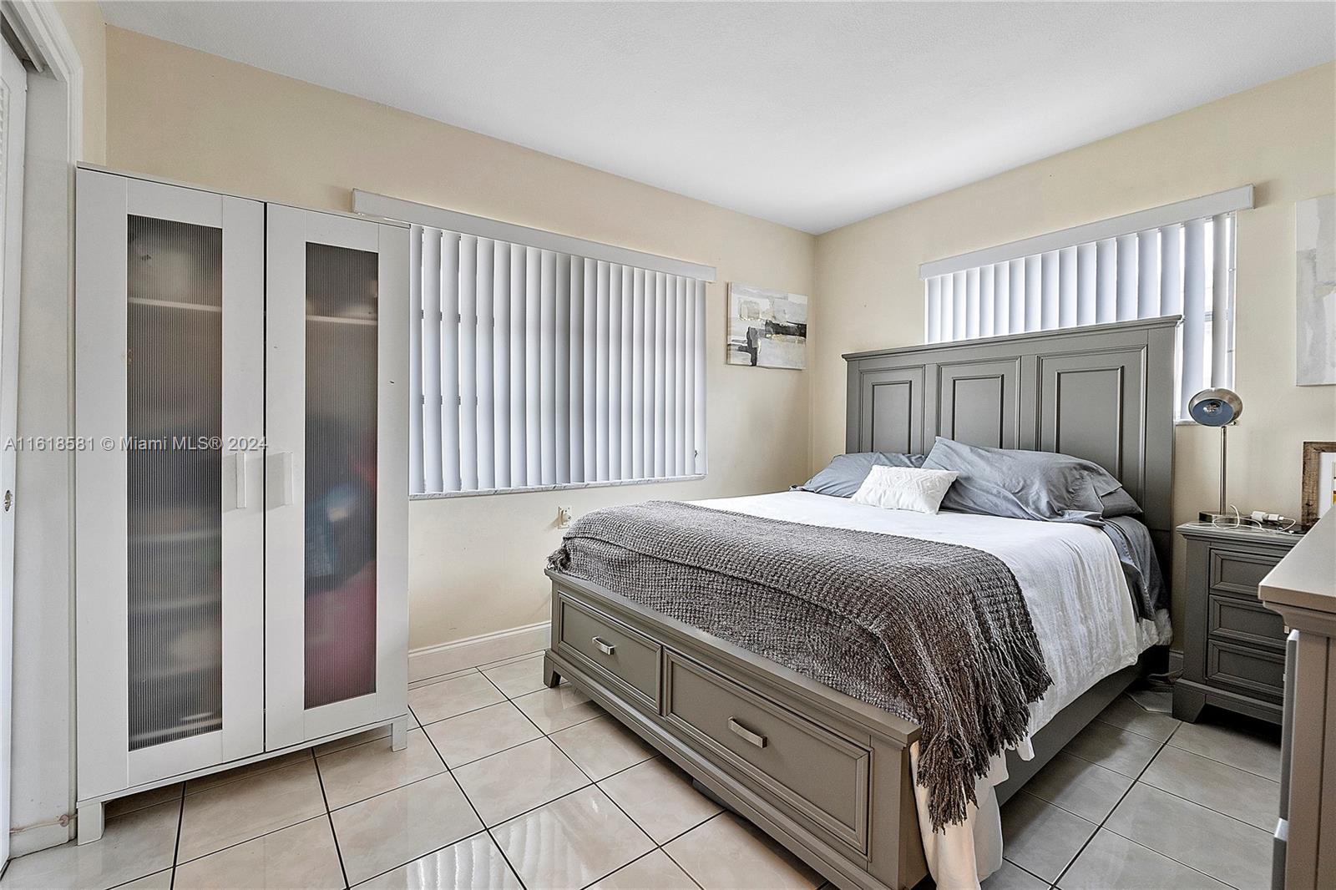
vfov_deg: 77.3
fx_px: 557
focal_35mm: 15
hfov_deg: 100.4
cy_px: 445
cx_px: 668
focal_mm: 10
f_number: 7.1
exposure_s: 1/6
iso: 250
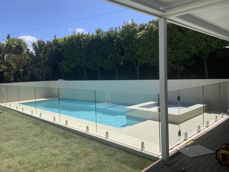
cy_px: 86
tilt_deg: -3.3
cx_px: 114
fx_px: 192
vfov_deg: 48.2
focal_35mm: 29
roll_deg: +2.2
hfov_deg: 61.7
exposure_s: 1/2320
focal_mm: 3
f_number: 1.8
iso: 16
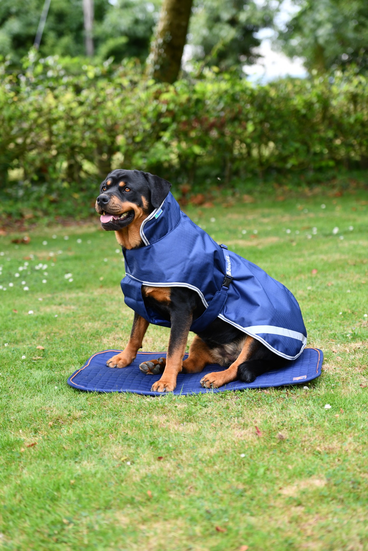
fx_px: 1196
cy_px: 276
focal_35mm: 78
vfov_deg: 26.0
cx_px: 184
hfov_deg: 17.5
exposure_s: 1/800
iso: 500
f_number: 3.2
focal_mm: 78
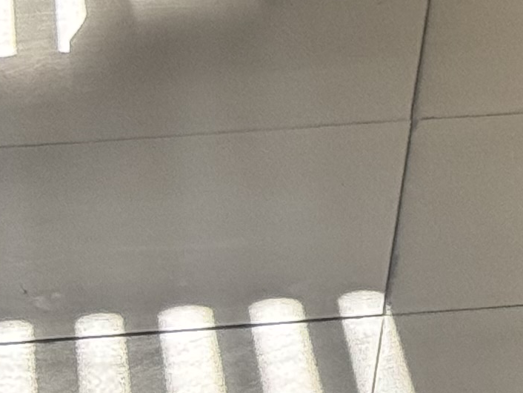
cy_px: -672
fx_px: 4141
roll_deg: -0.4
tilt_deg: -7.0
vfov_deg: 5.2
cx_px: 1448
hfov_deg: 6.7
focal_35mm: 274
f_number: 1.78
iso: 64
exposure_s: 1/1637
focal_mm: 6.76
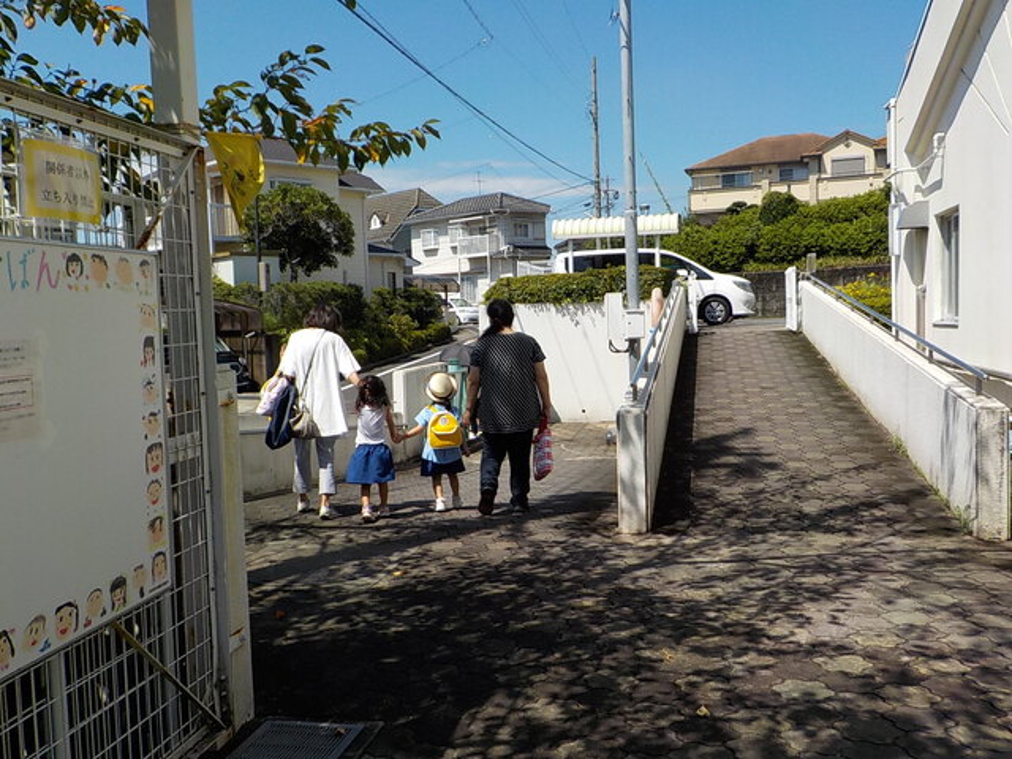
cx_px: 506
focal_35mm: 30
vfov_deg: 46.8
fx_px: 877
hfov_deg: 60.0
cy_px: 380
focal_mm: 4.1
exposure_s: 1/1250
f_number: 3.3
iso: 125
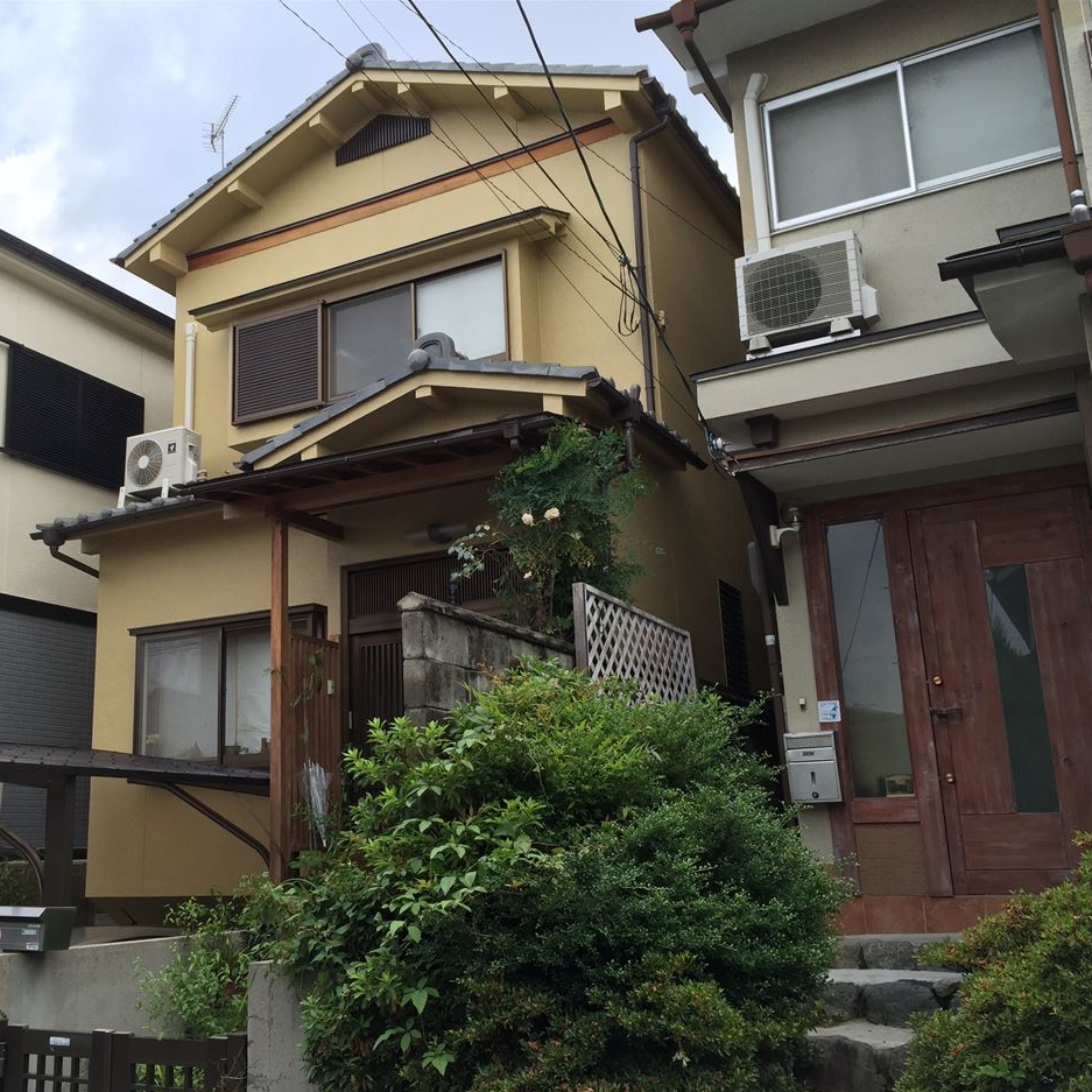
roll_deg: -1.4
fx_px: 1249
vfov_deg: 47.2
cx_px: 387
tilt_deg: +15.3
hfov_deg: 46.7
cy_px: 558
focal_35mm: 35
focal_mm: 4.15
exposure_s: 1/807
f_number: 2.2
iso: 32
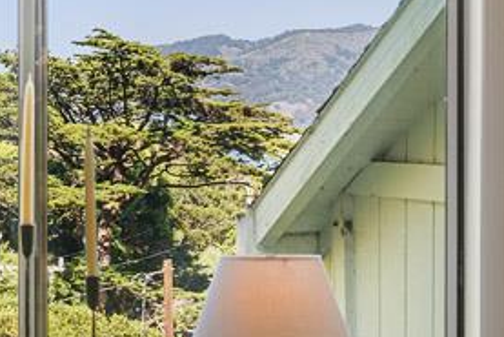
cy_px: 153
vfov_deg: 7.1
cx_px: -404
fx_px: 2731
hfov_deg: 10.0
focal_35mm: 195
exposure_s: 1/100
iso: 400
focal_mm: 45
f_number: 5.3
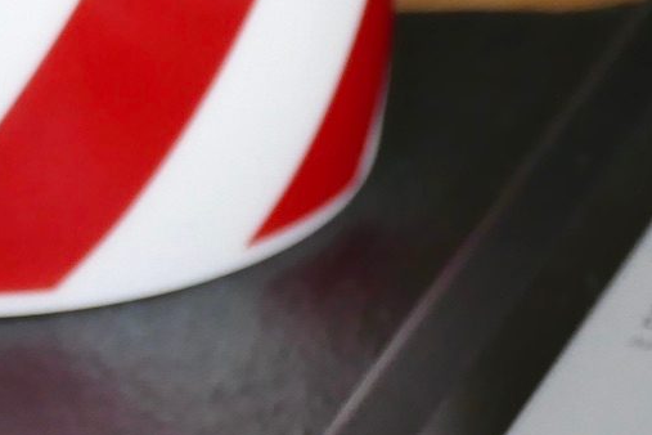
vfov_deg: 2.6
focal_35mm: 533
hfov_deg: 3.8
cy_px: 652
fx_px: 9652
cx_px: 1262
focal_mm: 49.07
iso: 640
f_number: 4.5
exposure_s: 1/80
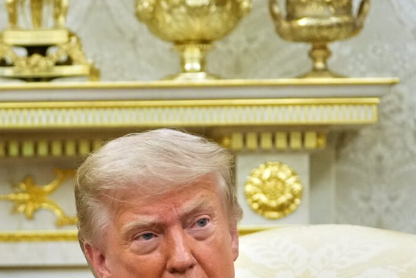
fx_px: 3006
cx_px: -219
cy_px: 361
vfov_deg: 5.3
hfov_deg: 7.8
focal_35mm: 260
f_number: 2.8
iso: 3200
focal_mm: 70
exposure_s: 1/500
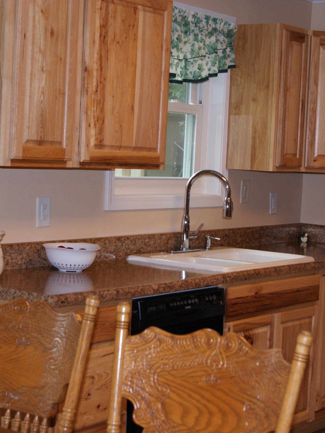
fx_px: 948
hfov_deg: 19.5
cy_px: 216
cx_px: 171
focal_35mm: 76
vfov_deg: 25.7
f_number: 5.6
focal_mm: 35
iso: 400
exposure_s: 1/60
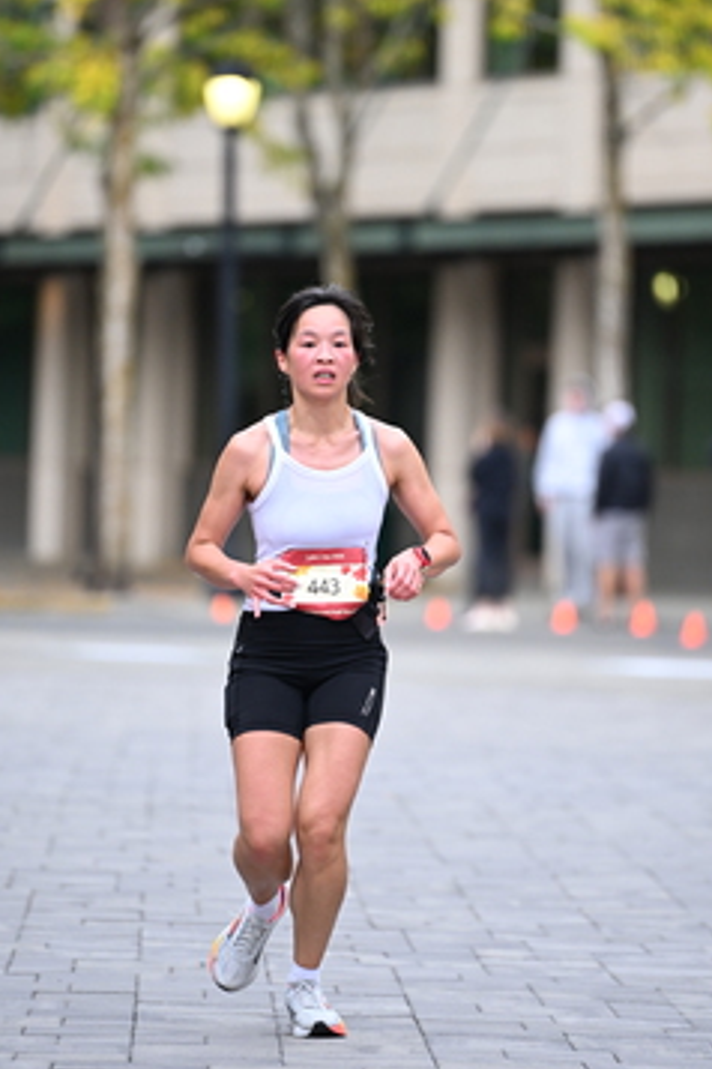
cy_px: 452
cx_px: 378
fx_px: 9137
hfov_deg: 4.5
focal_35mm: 308
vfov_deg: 6.7
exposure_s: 1/1600
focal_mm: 200
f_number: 2.8
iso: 1000
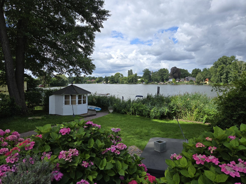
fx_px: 163
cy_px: 92
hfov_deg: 73.9
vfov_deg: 58.9
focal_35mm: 23
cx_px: 123
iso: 50
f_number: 1.8
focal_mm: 5.4
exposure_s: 1/2921
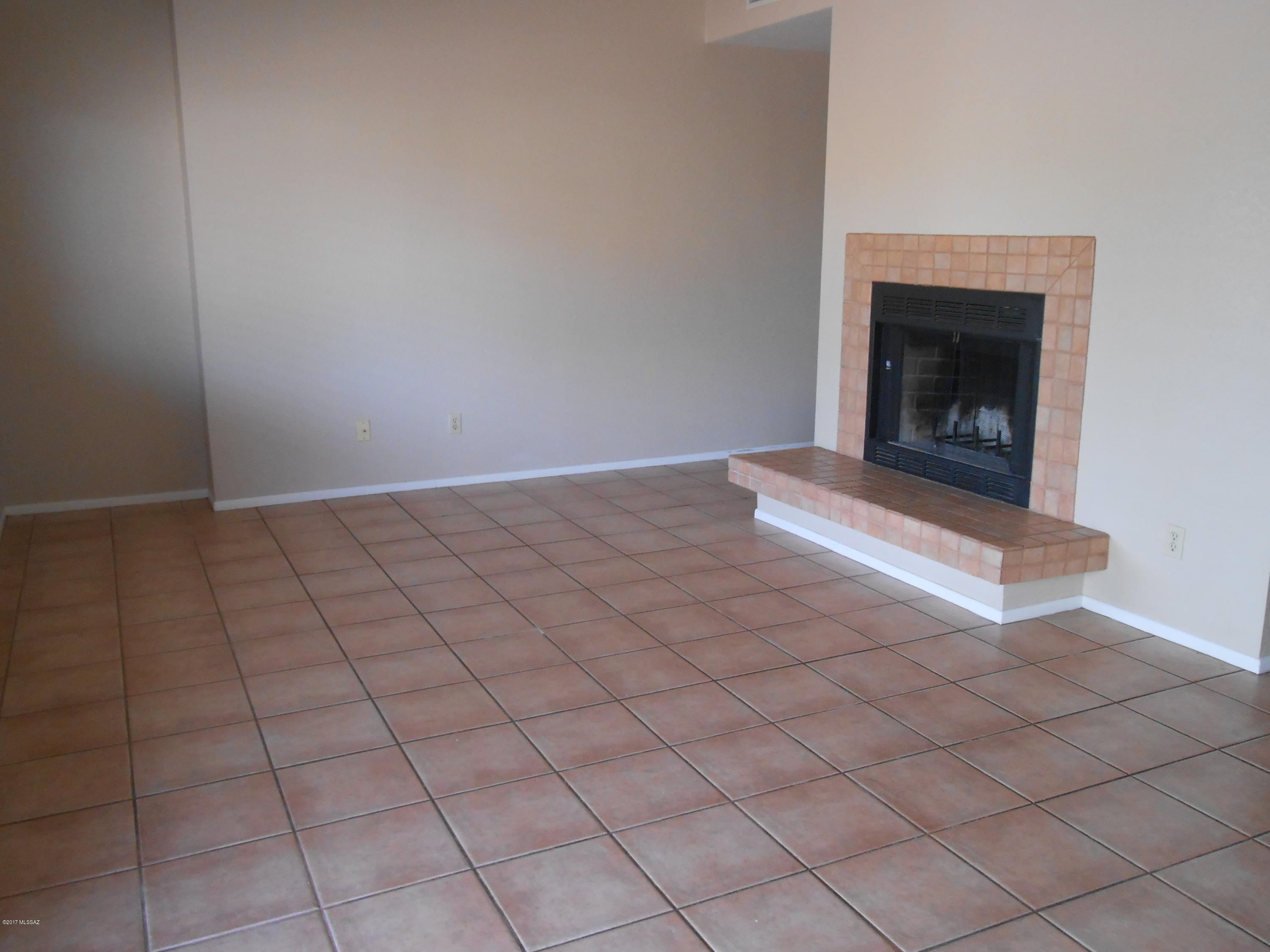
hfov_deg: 60.0
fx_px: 1101
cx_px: 635
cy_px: 476
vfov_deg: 46.8
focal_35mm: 30
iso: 320
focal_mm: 5.3
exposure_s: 1/30
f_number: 3.8
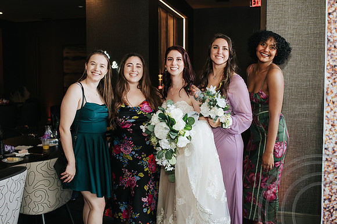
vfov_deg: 34.0
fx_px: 367
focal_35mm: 39
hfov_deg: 49.3
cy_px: 112
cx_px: 156
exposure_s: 1/200
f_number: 3.5
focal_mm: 35
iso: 720
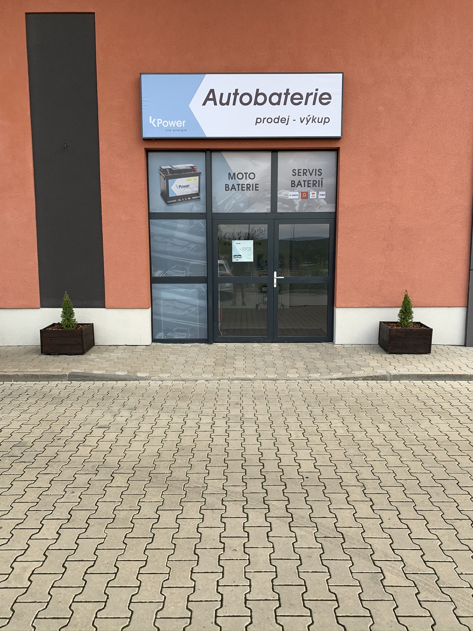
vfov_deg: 67.3
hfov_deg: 53.1
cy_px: 316
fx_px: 474
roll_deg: +0.2
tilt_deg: -5.3
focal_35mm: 26
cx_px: 236
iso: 25
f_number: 1.8
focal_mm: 4.25
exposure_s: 1/343
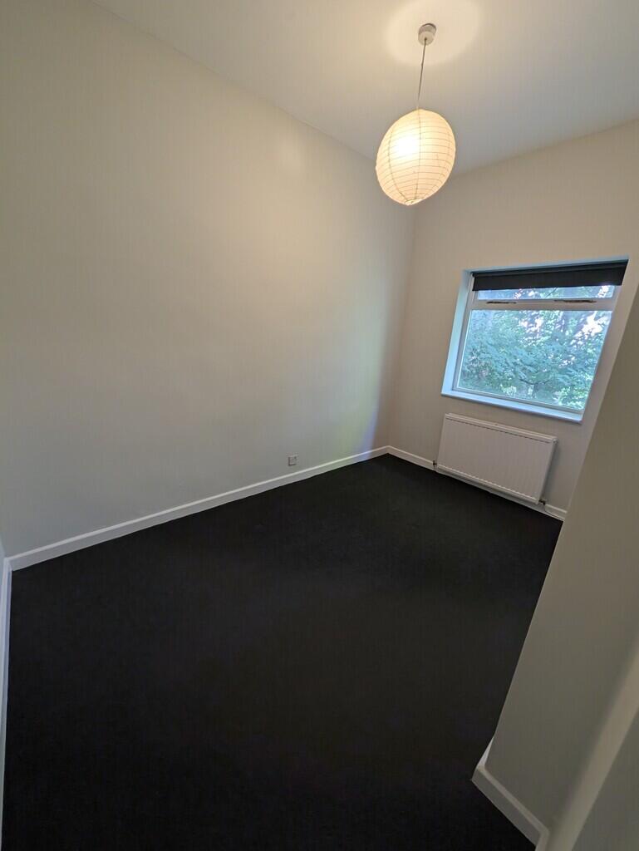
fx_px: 295
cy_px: 426
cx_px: 320
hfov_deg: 94.5
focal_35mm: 12
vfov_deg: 110.5
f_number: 1.7
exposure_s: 1/44
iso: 36
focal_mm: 2.02
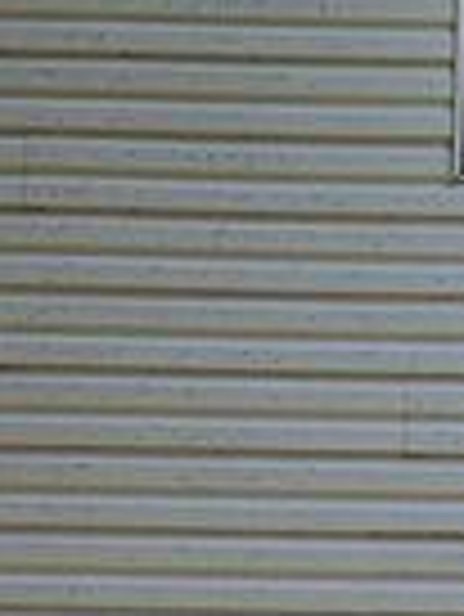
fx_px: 1445
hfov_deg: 16.2
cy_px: 1297
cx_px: 748
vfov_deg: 16.7
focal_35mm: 81
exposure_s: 1/1192
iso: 50
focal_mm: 2.2
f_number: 2.2
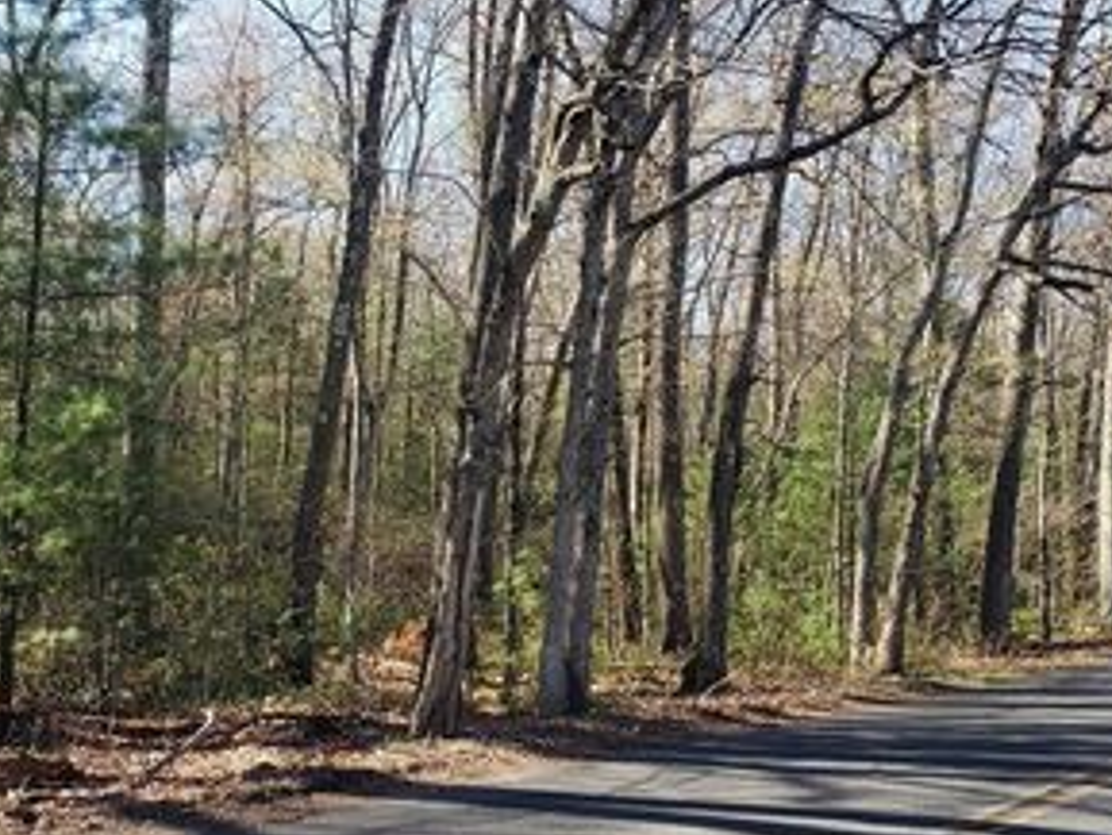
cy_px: 406
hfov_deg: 41.9
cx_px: 469
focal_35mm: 45
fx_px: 1446
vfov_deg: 32.2
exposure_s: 1/302
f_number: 2.4
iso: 50
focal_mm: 4.3
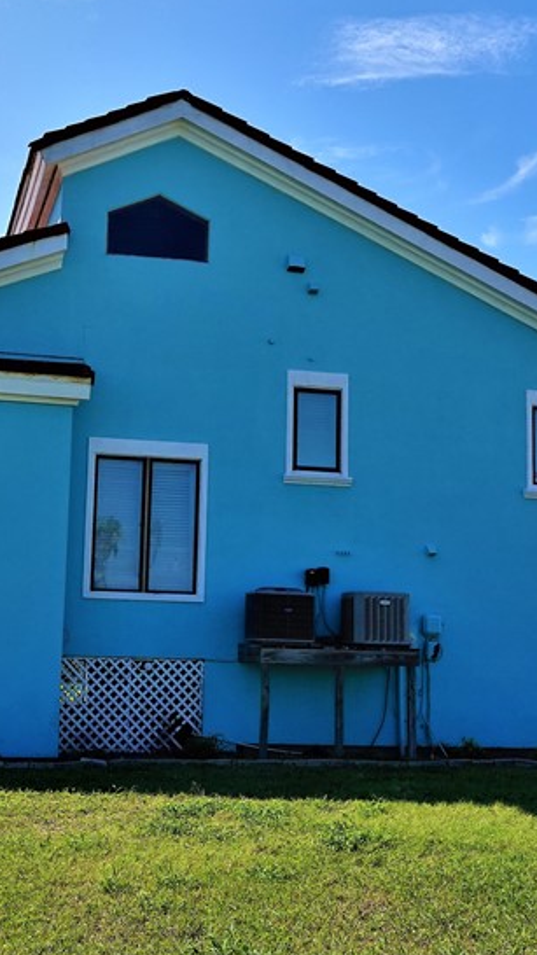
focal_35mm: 50
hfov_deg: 23.9
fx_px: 1266
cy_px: 446
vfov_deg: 41.3
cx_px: 187
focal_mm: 9
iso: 100
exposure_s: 1/1000
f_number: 4.5
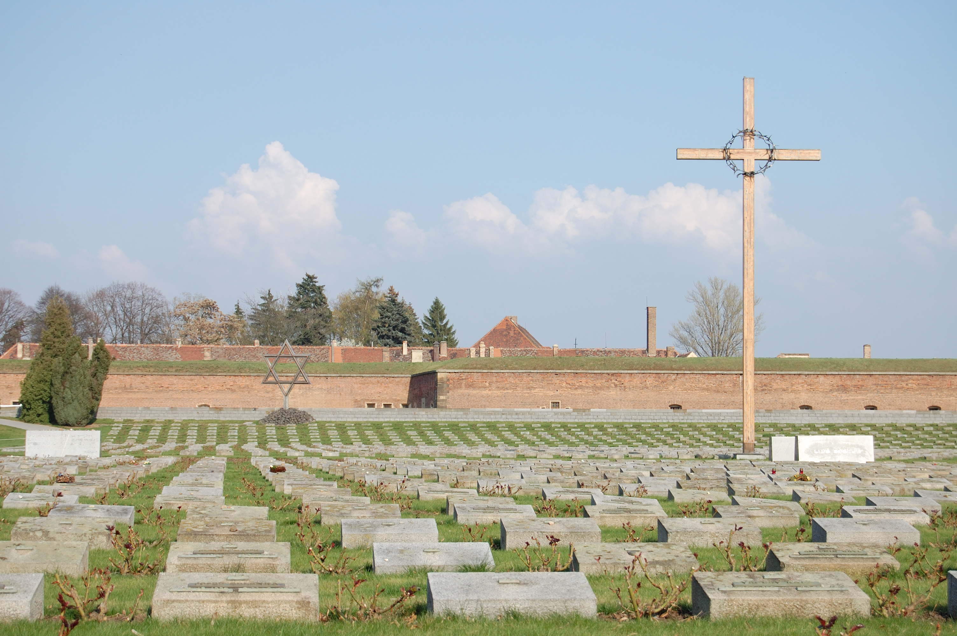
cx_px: 478
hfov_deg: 24.6
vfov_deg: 16.5
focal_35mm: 82
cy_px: 318
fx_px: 2191
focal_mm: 55
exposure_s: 1/320
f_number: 9
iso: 200
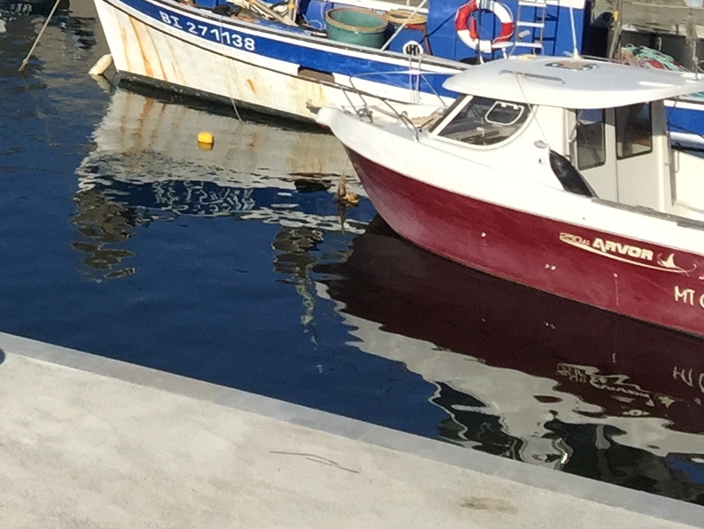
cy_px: -478
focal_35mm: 119
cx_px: -520
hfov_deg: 14.7
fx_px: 2421
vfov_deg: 11.4
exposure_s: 1/2083
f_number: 2.2
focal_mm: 4.15
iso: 32
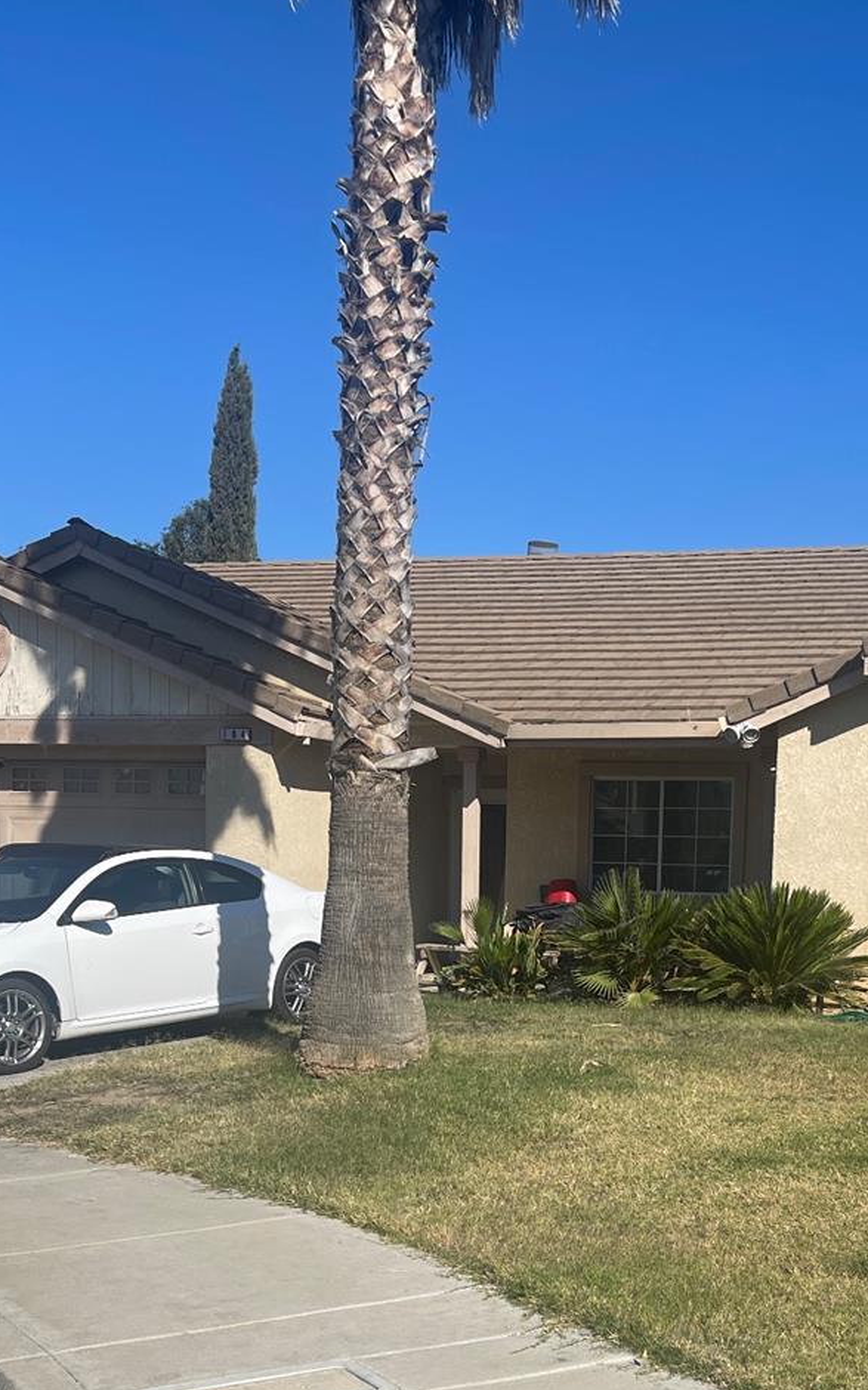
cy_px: 1026
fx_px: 1666
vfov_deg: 43.9
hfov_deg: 28.9
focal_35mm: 44
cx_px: 611
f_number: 1.6
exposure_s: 1/4717
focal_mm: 5.1
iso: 32
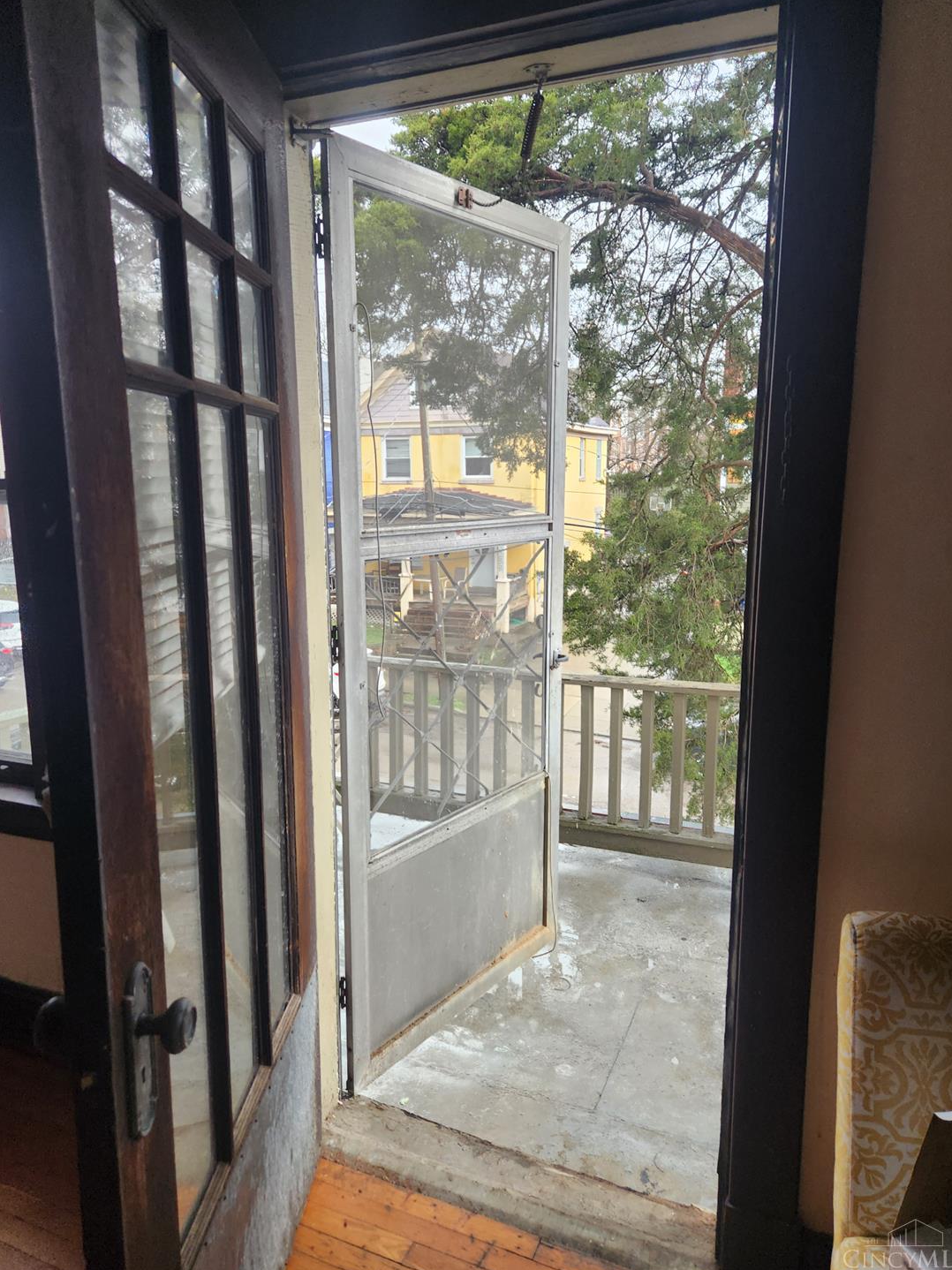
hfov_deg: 56.8
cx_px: 482
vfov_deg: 71.6
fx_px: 880
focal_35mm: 24
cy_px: 627
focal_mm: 5.4
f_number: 1.8
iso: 200
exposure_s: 1/120
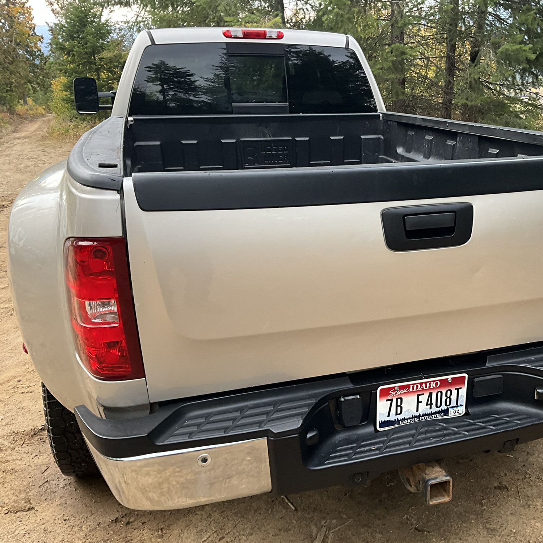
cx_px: 370
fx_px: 621
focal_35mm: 35
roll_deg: +3.5
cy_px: 269
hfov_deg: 46.3
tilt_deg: -20.5
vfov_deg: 47.2
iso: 64
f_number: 1.8
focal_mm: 3
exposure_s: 1/100
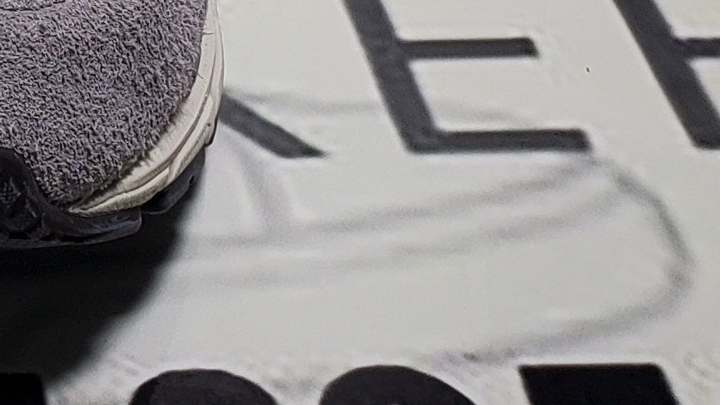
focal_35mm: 132
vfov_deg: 8.1
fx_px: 2521
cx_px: -559
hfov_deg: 14.4
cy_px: -723
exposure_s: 1/343
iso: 50
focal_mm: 4.3
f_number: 1.5
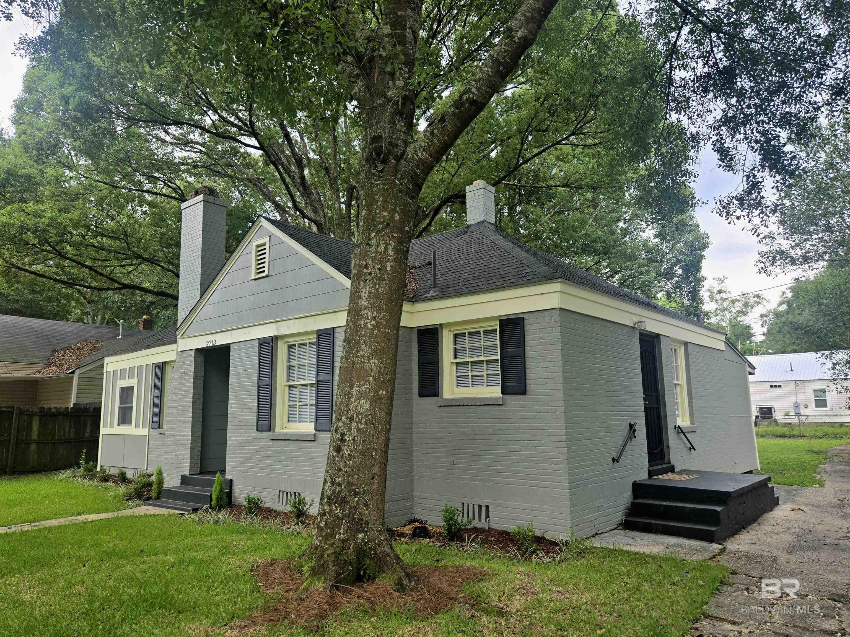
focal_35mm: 23
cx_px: 425
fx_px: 565
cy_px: 318
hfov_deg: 73.9
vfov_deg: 58.9
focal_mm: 5.4
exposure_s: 1/1250
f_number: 1.8
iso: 80
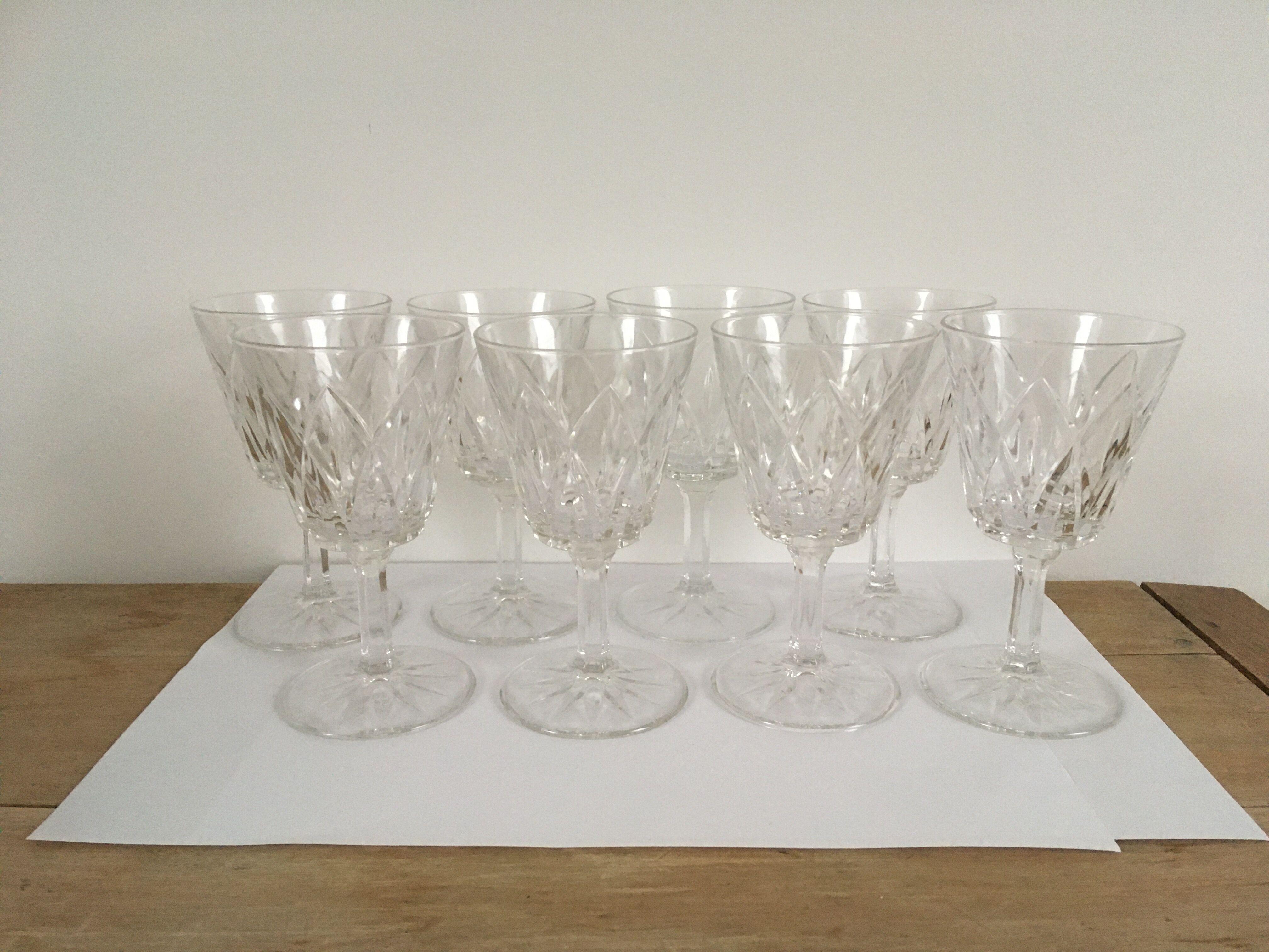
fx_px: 1063
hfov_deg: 61.7
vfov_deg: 48.2
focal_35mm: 29
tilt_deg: -14.8
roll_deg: +0.0
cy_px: 476
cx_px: 634
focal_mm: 4.15
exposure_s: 1/33
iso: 200
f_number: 2.2
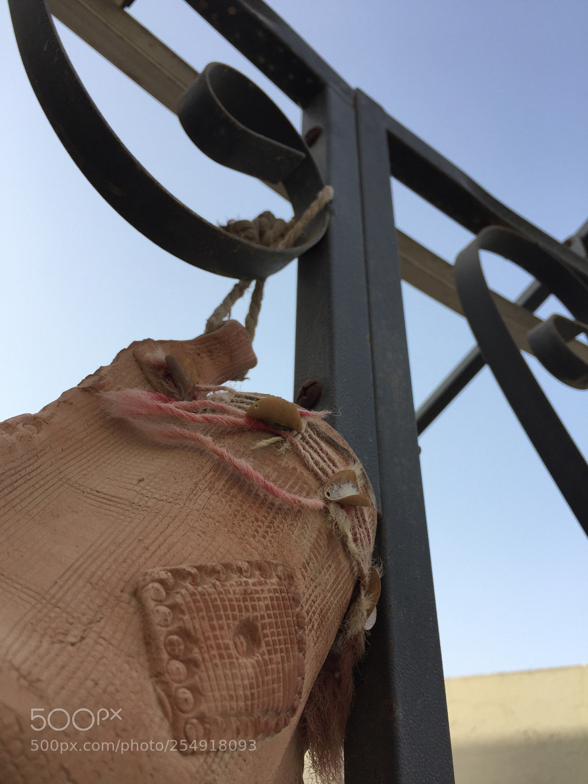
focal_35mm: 29
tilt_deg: +41.9
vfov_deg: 61.7
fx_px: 657
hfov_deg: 48.2
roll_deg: -2.9
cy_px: 392
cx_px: 294
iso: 32
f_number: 2.2
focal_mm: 4.15
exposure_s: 1/694
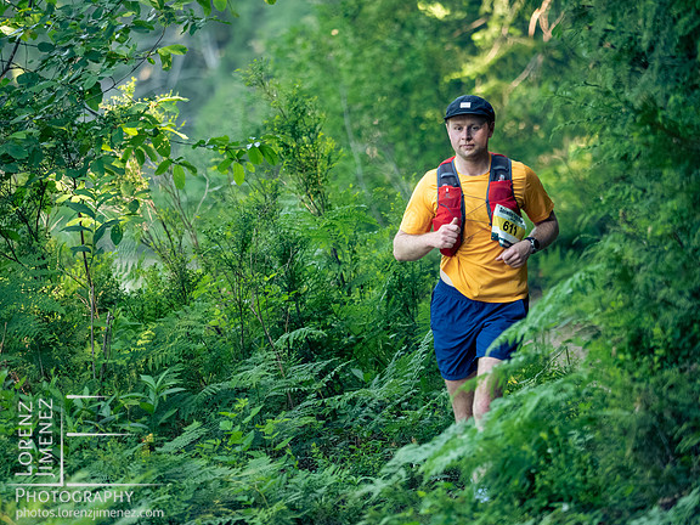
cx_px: 351
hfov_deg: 6.6
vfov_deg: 4.9
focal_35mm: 302
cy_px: 263
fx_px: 6107
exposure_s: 1/1000
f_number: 2.8
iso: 3200
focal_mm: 150
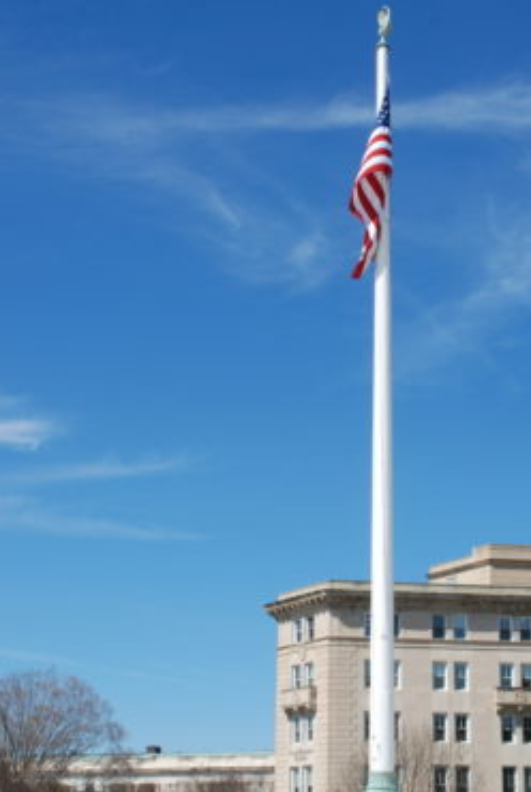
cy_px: 475
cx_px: 342
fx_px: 1117
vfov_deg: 38.9
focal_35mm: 51
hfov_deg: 26.6
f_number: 16
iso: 100
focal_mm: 25
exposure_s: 1/80
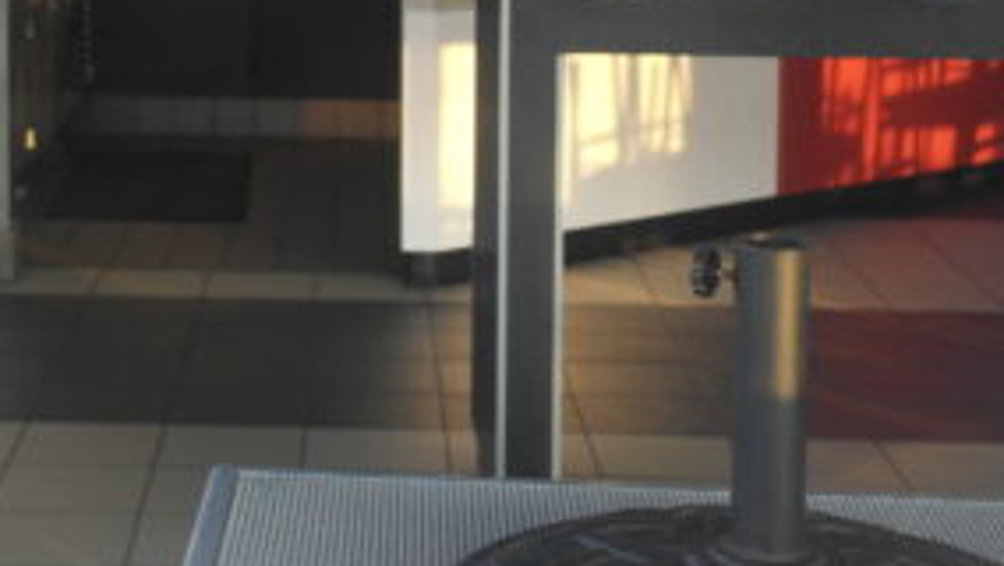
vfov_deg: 14.0
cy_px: -46
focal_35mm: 85
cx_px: 156
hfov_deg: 24.5
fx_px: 2264
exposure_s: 1/50
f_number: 3.5
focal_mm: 20
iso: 400
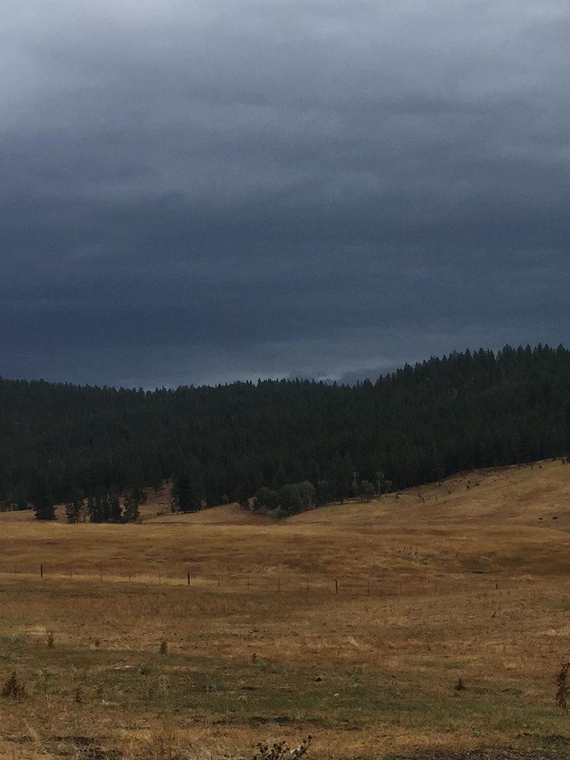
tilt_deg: -4.6
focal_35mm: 63
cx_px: 469
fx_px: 1384
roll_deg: +1.9
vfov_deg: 30.1
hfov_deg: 22.9
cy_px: 591
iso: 32
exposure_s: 1/1721
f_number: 2.2
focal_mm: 4.15
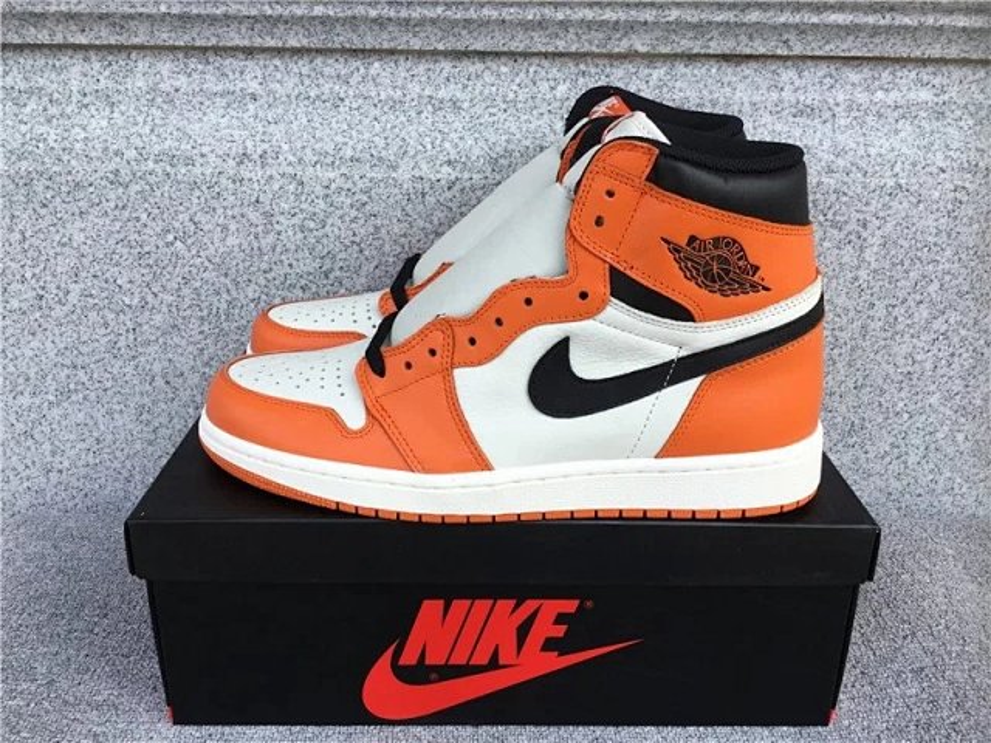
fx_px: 887
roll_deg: -0.6
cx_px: 496
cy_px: 372
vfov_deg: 45.4
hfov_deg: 58.4
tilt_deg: -22.3
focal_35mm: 31
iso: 25
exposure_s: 1/403
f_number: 2.4
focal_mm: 3.3
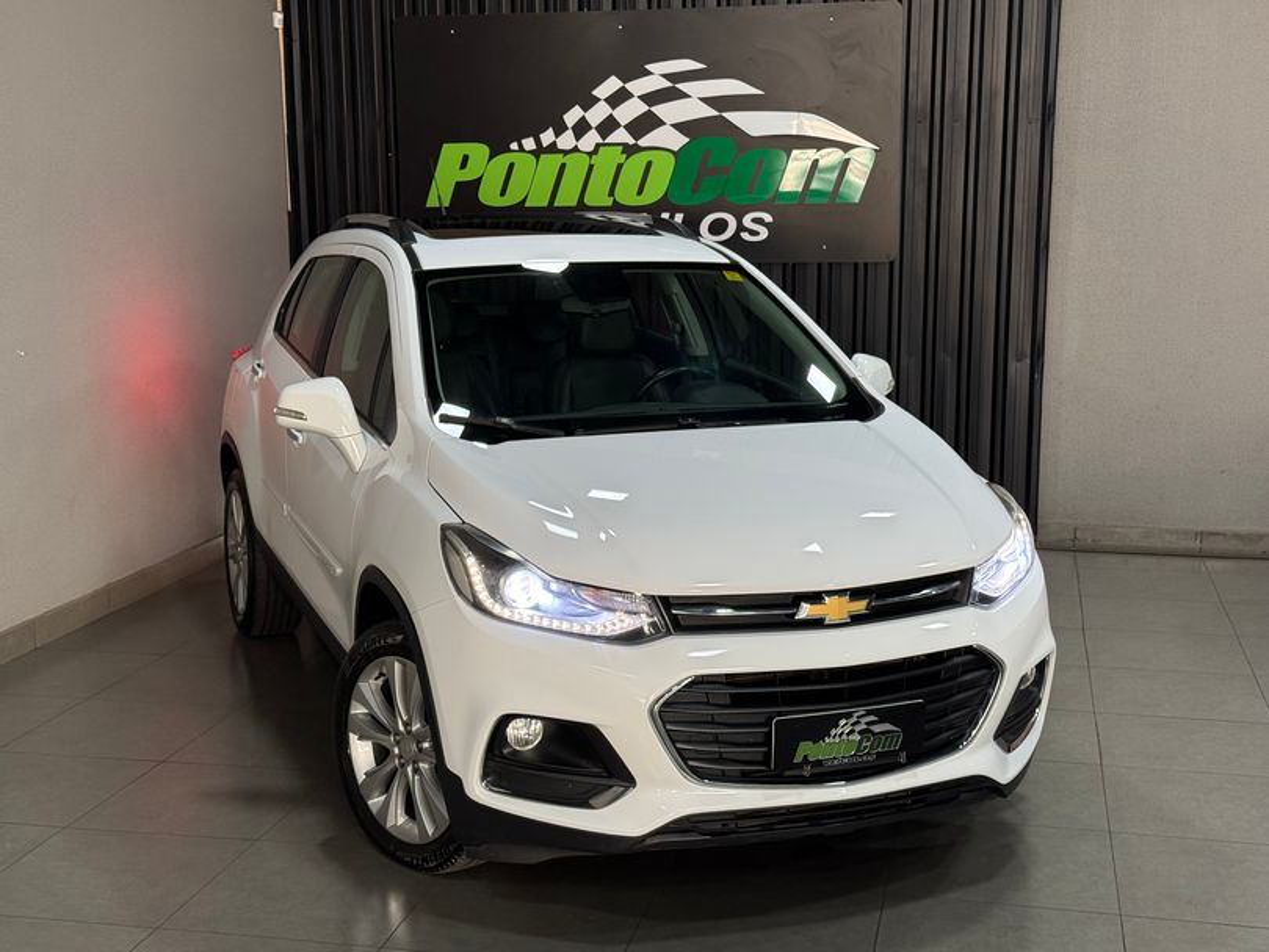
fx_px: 1760
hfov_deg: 39.6
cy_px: 476
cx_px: 634
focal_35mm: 48
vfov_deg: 30.3
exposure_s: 1/59
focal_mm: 6.76
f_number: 1.78
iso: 125
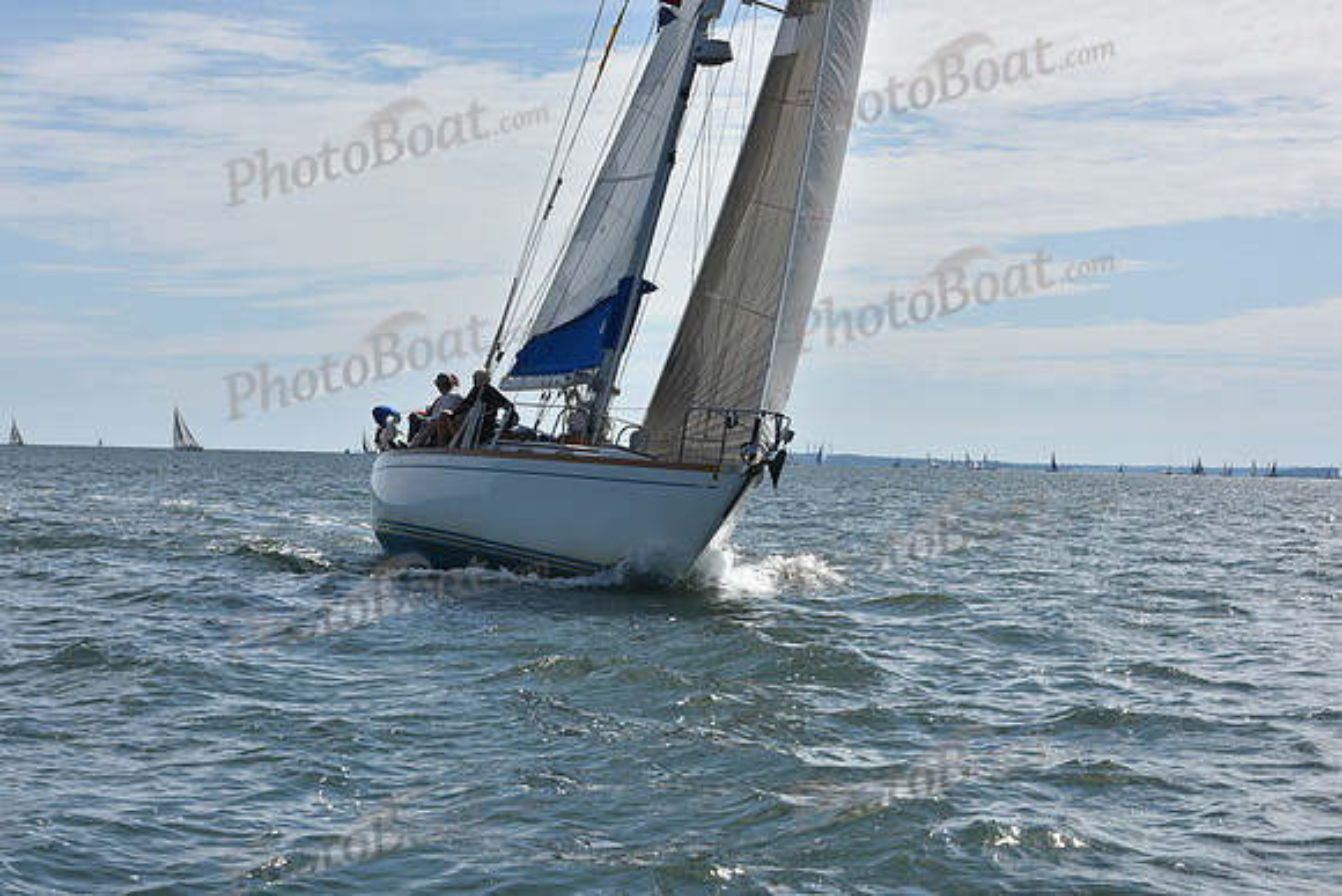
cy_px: 448
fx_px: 2610
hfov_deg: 28.8
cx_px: 671
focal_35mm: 70
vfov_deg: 19.5
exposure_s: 1/1000
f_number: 13
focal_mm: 70
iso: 320
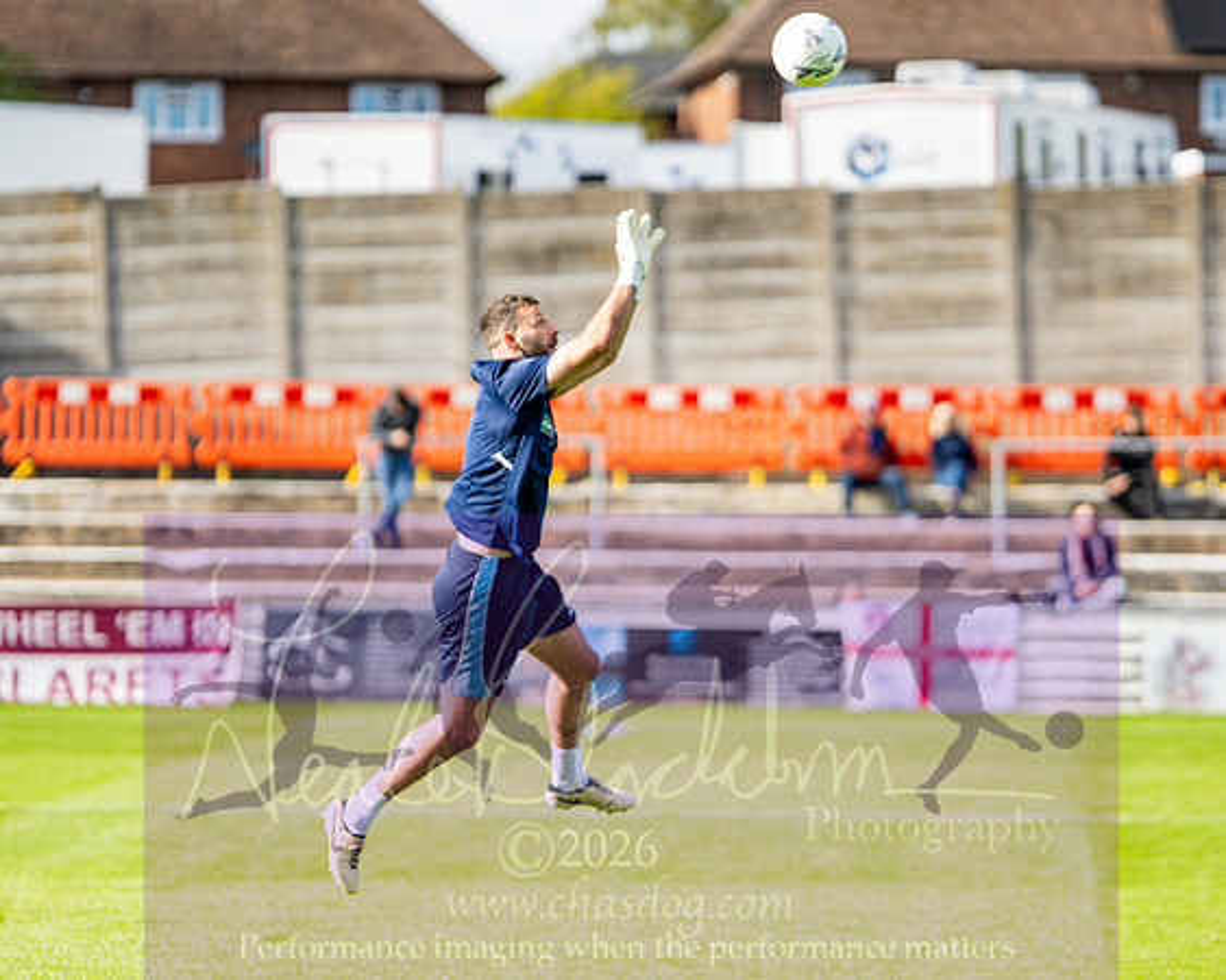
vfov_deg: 9.9
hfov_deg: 12.3
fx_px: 5673
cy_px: 503
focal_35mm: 156
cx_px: 630
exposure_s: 1/2500
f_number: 1.4
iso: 100
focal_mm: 85
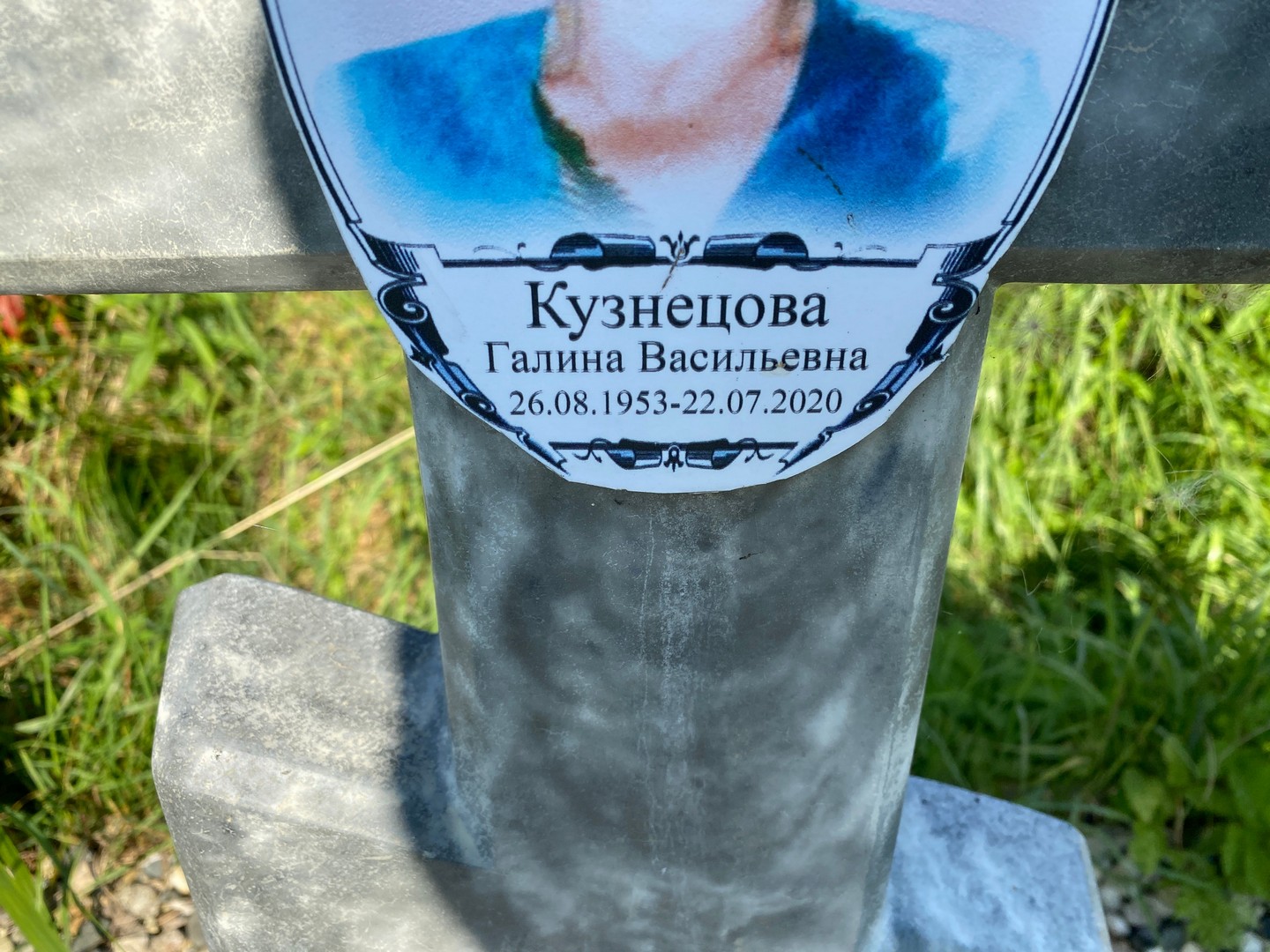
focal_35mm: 26
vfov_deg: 53.1
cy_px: 476
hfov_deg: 67.3
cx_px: 635
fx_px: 954
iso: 32
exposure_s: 1/1608
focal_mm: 4.25
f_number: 1.8
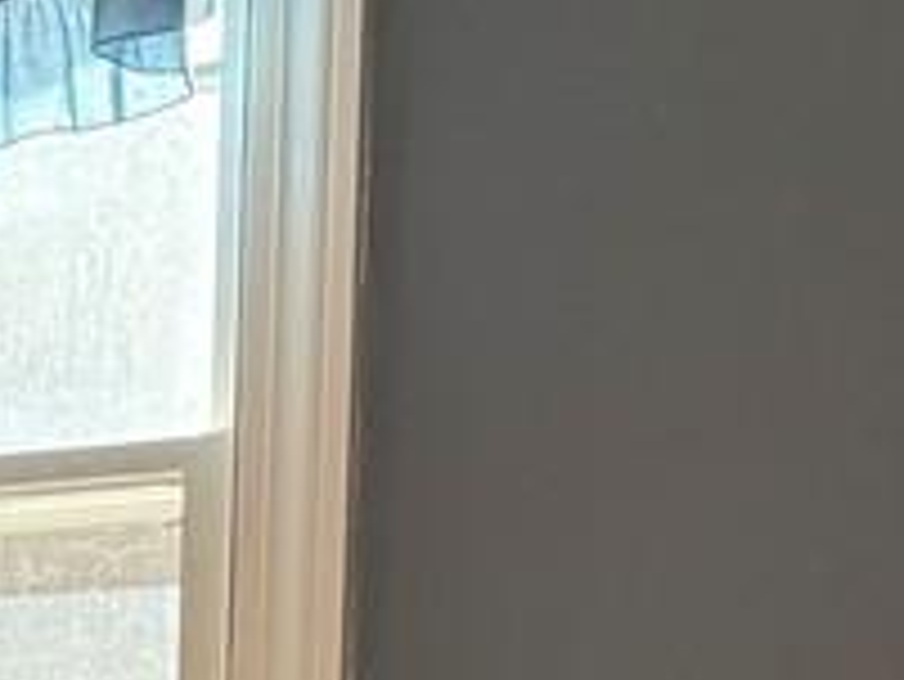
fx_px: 3188
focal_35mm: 122
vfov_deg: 11.4
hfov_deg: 13.1
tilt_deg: -4.8
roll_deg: +0.1
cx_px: -1097
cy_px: 1148
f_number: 1.78
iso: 160
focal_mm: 6.76
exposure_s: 1/232
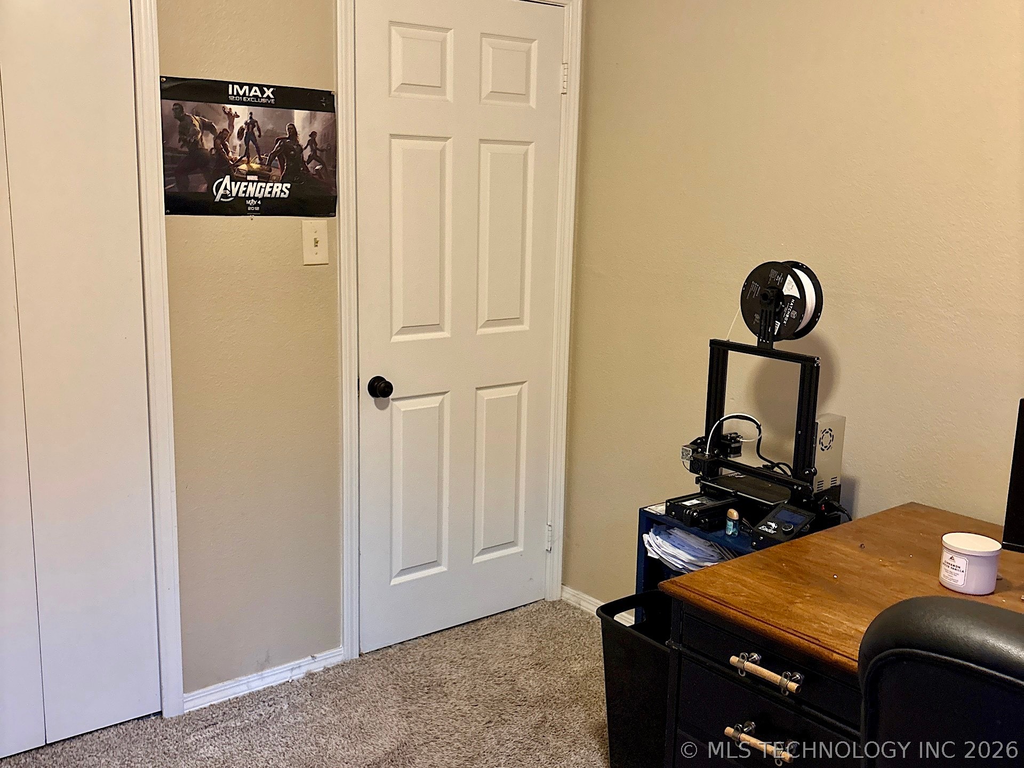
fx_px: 769
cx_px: 512
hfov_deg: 67.3
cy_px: 384
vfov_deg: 53.1
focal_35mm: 26
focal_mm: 5.96
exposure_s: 1/60
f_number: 1.6
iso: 500
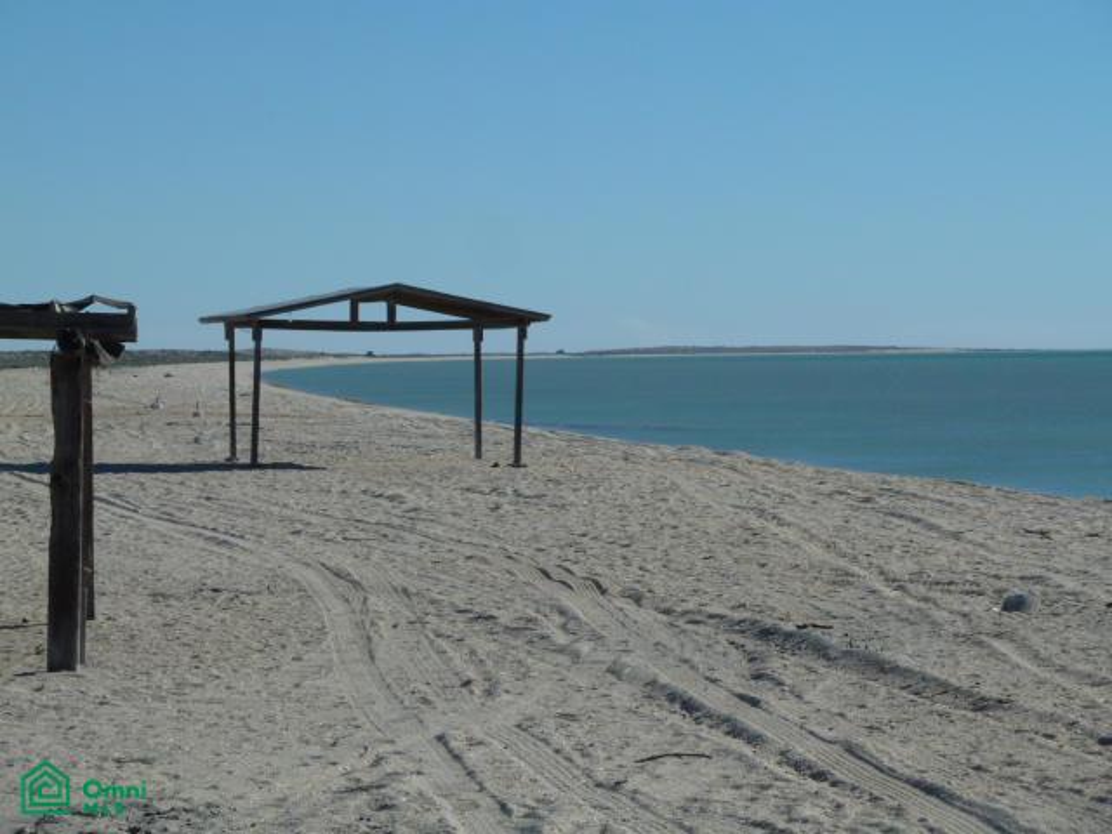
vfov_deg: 12.5
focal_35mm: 119
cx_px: 556
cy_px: 417
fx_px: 3823
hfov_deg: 16.6
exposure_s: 1/800
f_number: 5.6
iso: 80
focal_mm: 19.5
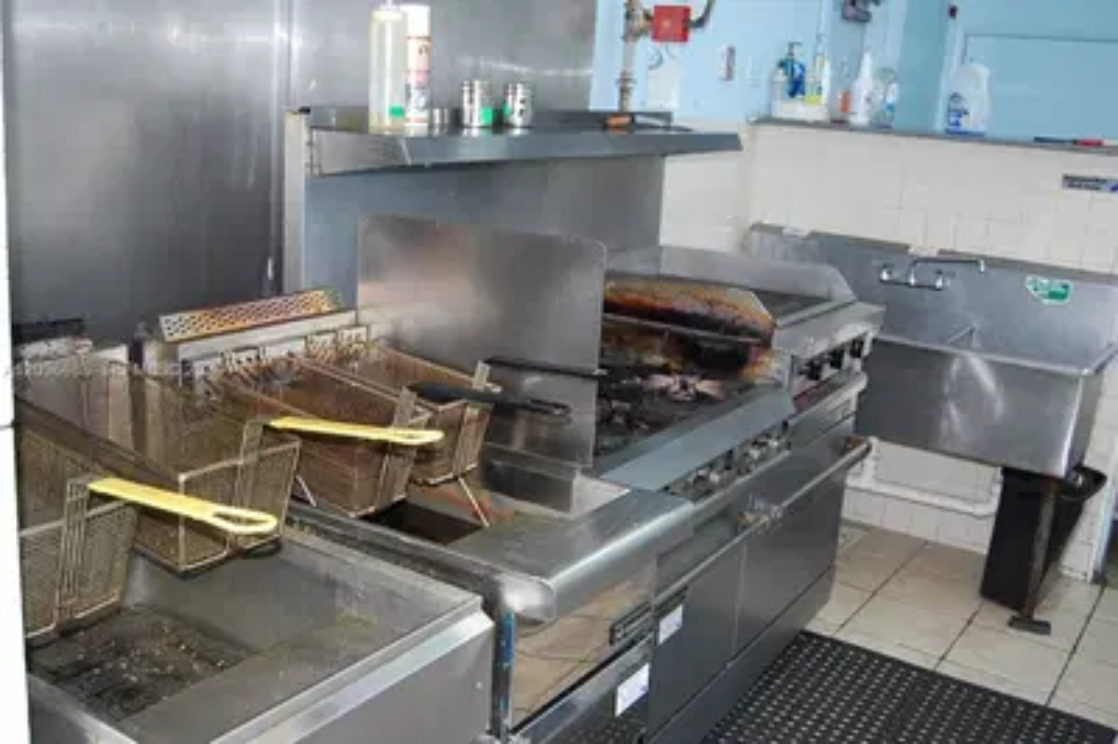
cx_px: 559
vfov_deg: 36.8
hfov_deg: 53.2
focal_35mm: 36
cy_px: 372
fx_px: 1117
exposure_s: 1/60
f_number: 4
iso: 400
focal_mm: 24
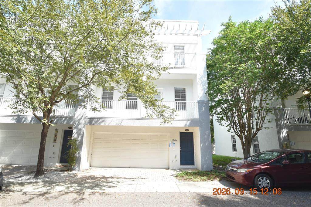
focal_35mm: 18
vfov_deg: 67.3
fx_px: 155
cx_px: 156
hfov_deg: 90.0
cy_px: 104
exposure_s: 1/250
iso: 320
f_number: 8
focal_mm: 12
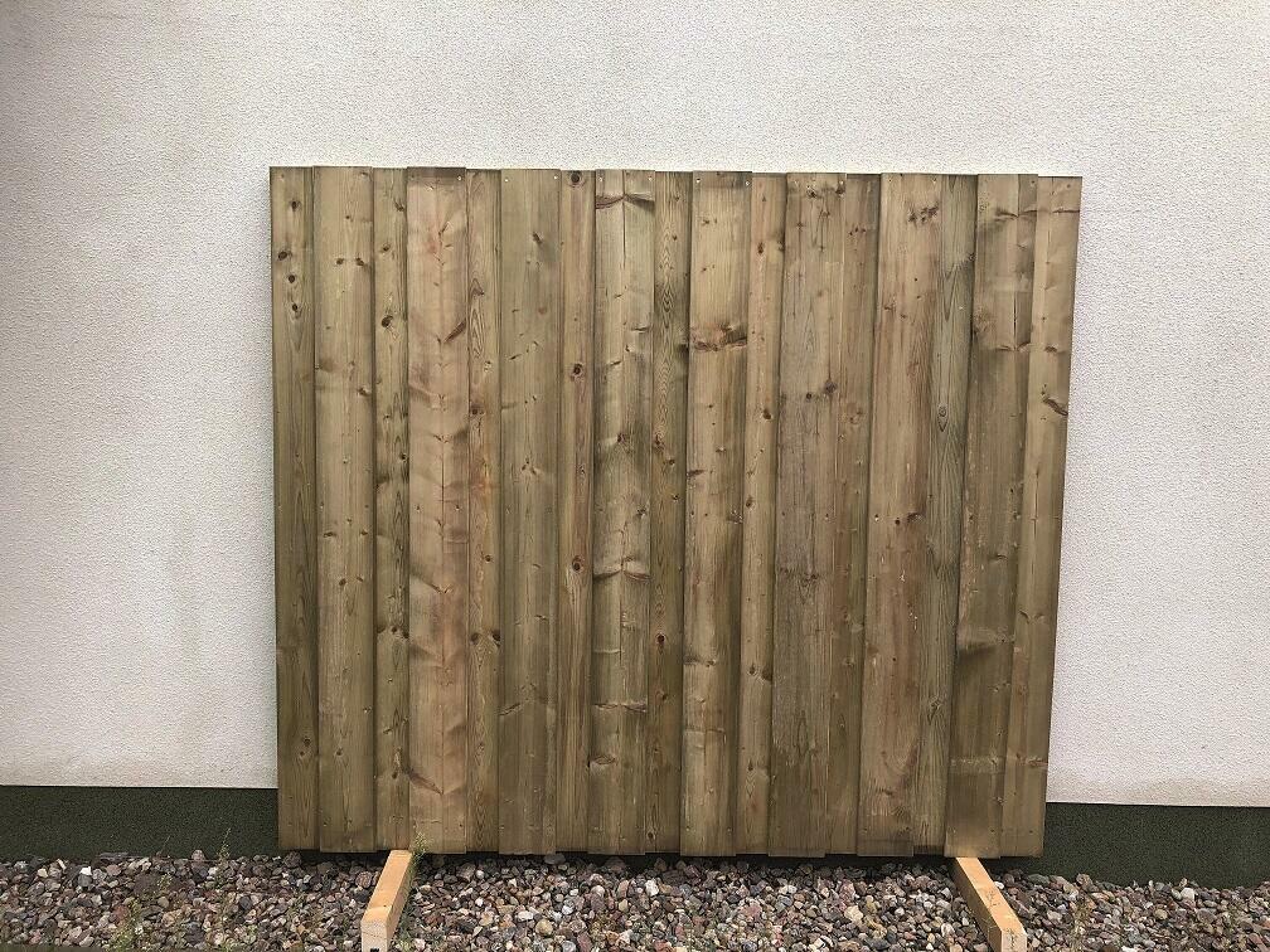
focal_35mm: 28
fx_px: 1027
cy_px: 476
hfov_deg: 63.4
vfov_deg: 49.7
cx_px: 635
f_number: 1.8
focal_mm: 3.99
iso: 20
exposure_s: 1/466
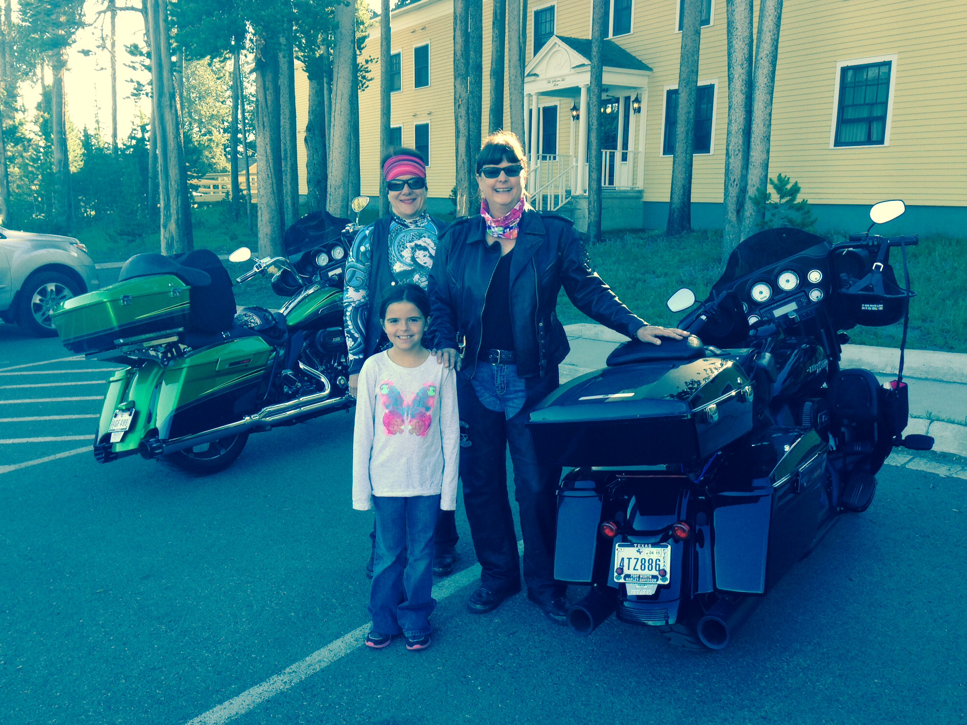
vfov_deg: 41.8
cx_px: 487
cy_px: 372
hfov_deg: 54.0
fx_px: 950
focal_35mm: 34
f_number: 2.4
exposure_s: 1/121
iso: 50
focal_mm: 4.12
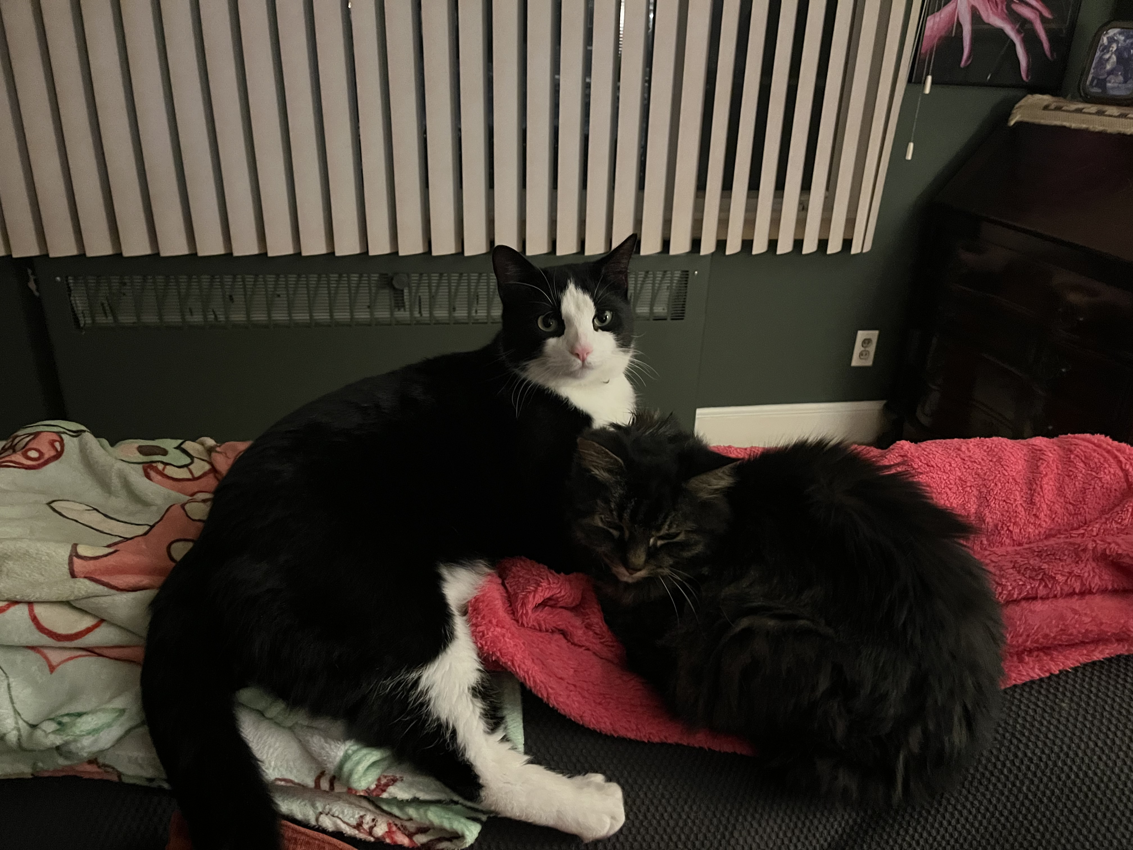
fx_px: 851
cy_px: 425
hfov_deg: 67.3
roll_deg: -1.9
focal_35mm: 26
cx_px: 566
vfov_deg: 53.1
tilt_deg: -24.5
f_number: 1.6
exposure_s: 1/30
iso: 1000
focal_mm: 5.1
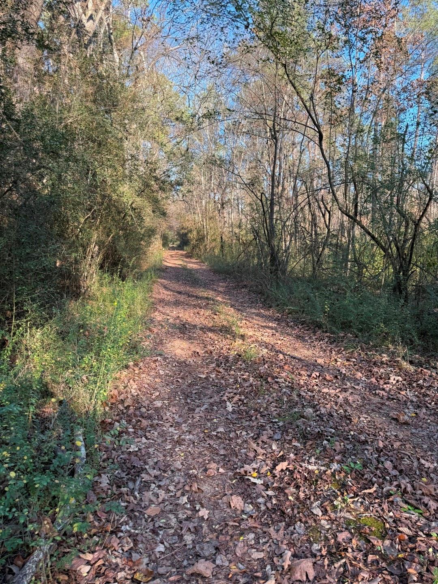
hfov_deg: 56.8
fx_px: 405
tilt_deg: -8.2
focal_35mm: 24
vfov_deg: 71.6
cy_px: 292
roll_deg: -0.7
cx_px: 219
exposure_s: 1/494
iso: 80
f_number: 1.78
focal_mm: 6.76
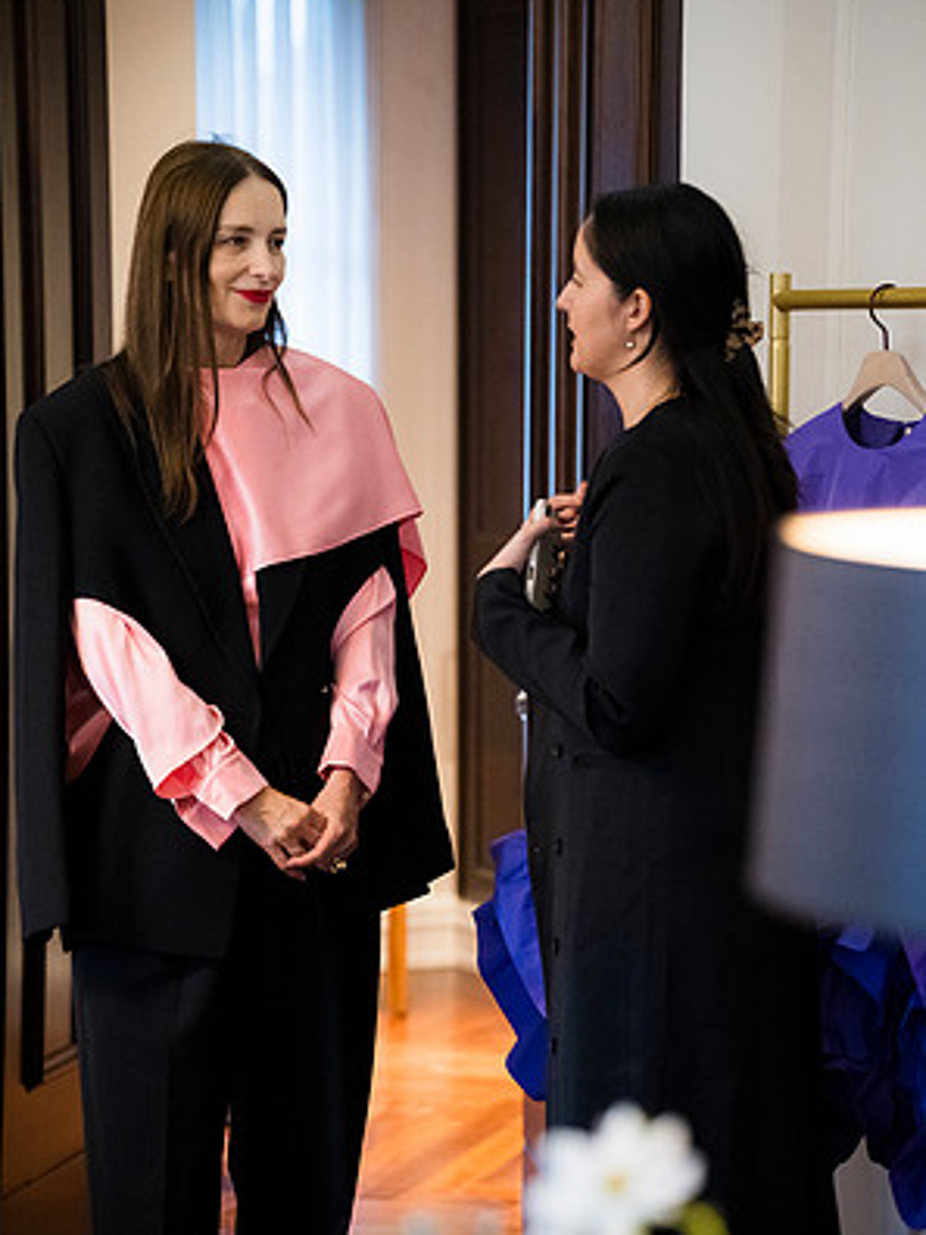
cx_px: 461
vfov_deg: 18.4
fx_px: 3816
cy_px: 655
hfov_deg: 13.8
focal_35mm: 107
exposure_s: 1/160
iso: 4500
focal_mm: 98
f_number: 3.2
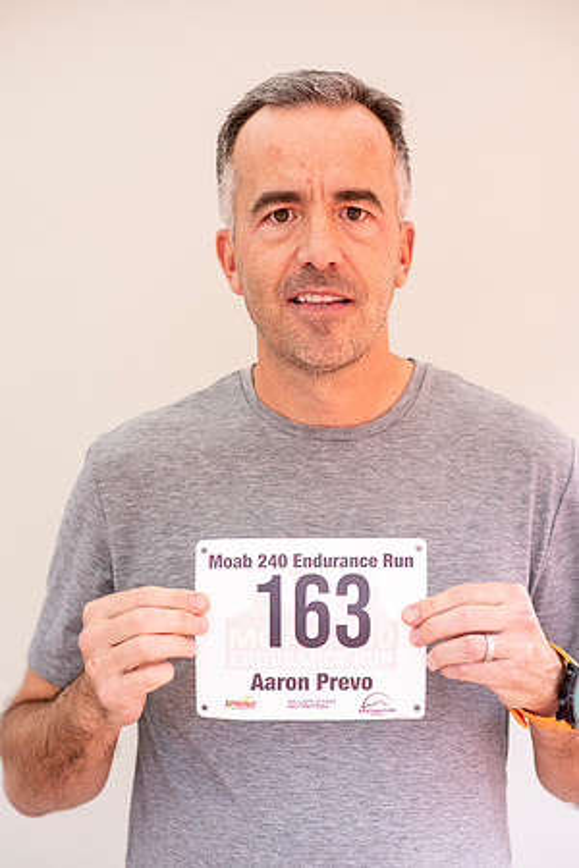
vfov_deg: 23.9
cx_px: 290
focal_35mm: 85
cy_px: 434
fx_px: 2050
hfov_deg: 16.1
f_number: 3.2
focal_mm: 85
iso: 200
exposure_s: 1/200
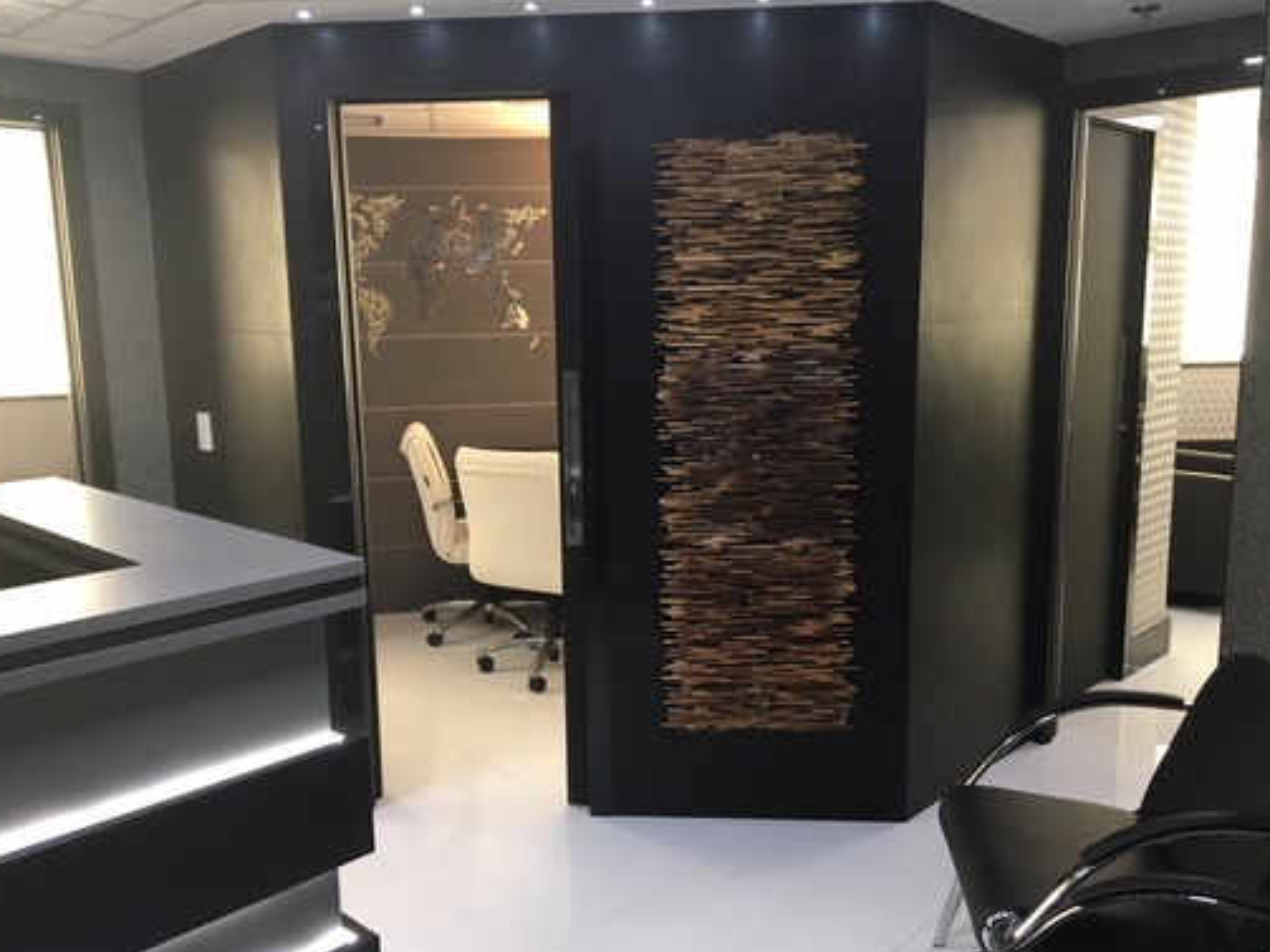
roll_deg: +1.6
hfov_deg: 60.0
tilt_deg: -10.3
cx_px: 621
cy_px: 490
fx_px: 1100
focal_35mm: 30
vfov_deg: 46.8
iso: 40
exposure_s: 1/30
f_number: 2.2
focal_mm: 4.15
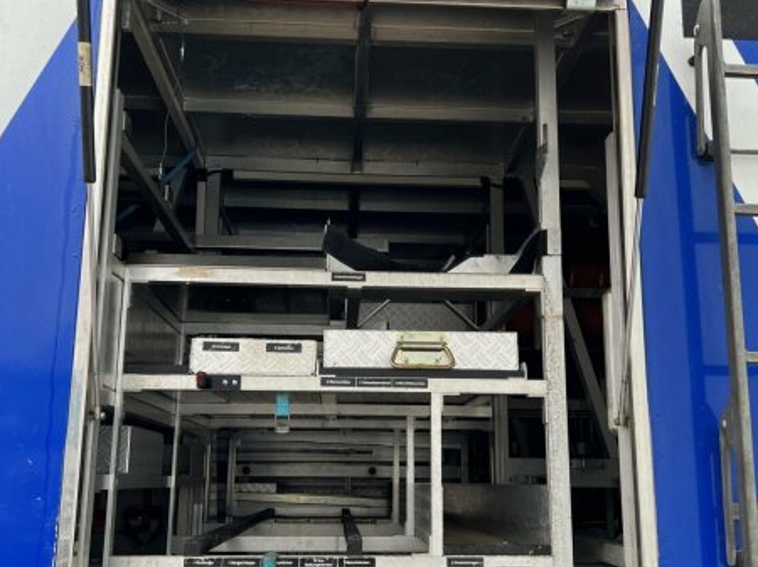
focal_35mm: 37
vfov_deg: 38.6
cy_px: 315
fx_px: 810
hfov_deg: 50.2
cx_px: 391
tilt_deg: +9.4
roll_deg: -1.0
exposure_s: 1/121
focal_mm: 5.7
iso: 80
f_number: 1.5
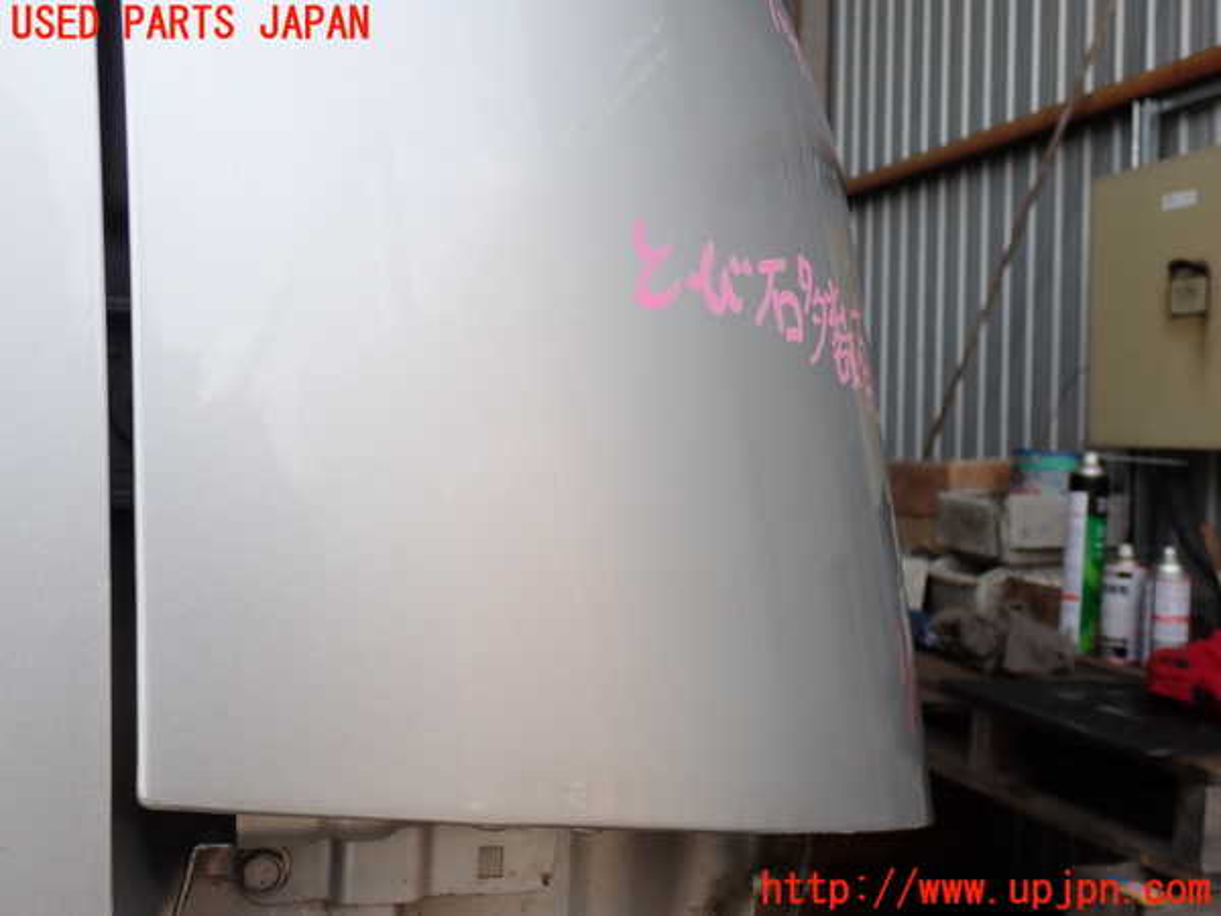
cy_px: 458
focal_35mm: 38
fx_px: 1340
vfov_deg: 37.7
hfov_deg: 49.0
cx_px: 610
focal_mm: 6.83
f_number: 3.5
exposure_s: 1/320
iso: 100
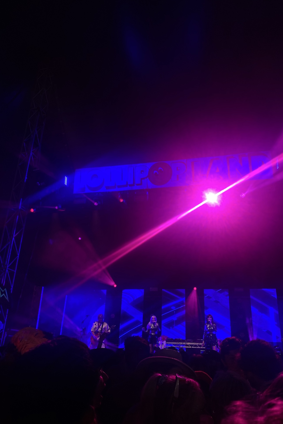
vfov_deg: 65.5
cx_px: 148
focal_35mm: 28
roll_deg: -2.9
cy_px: 217
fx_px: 330
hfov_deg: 46.4
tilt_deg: +22.6
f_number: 1.8
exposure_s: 1/109
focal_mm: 4.25
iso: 125
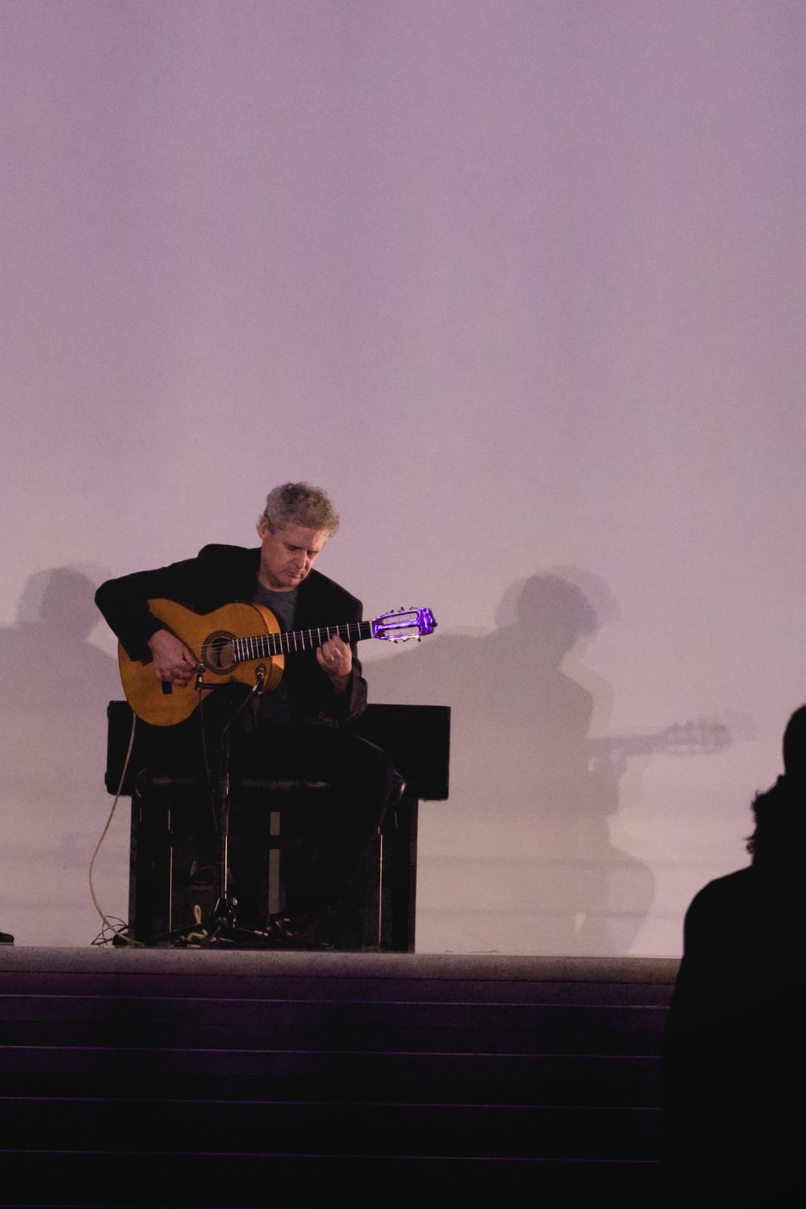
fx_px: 11857
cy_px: 54
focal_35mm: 353
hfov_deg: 3.9
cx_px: 294
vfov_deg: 5.8
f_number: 6.4
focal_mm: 122.5
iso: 10000
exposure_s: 1/500
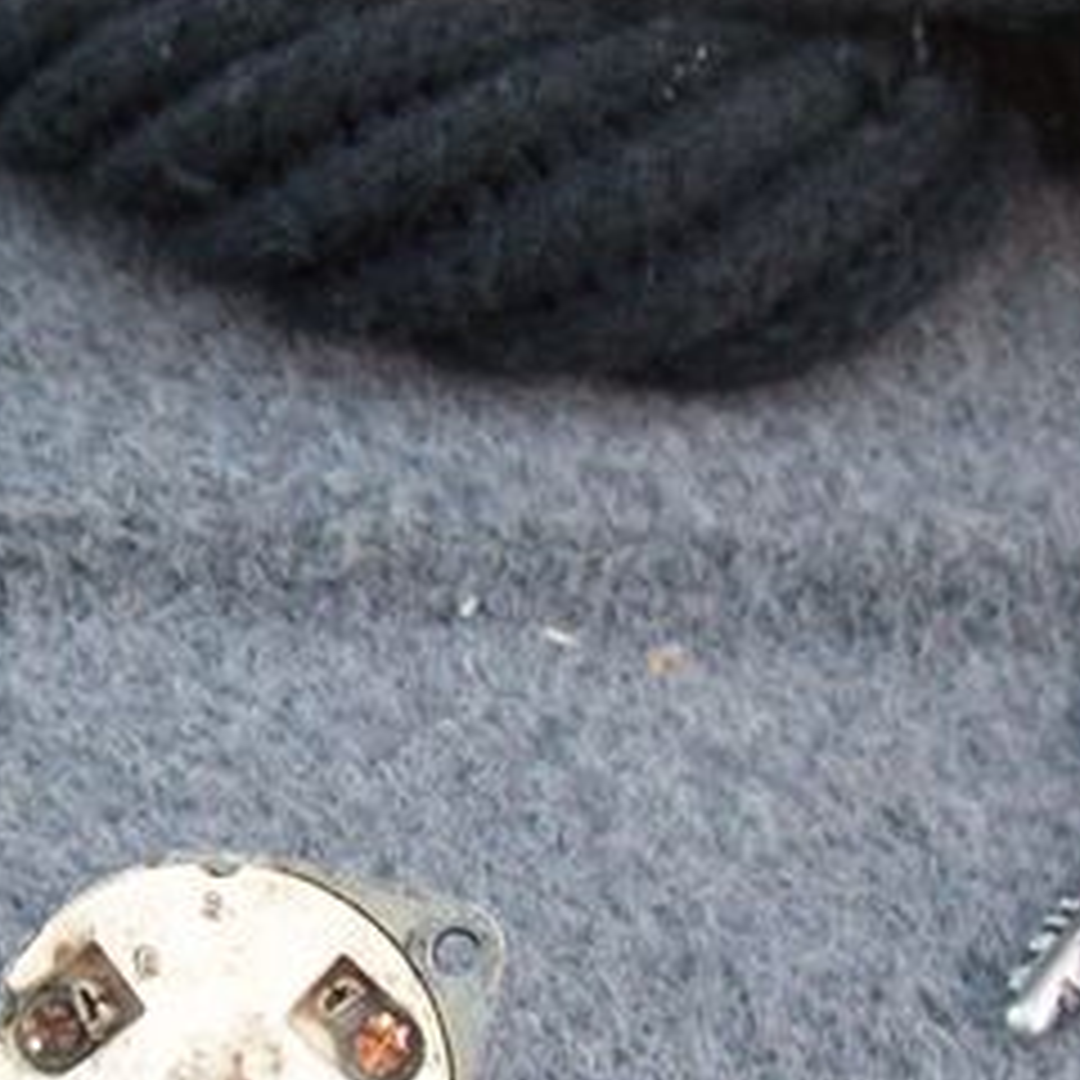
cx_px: 216
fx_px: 3000
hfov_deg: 20.2
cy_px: 1048
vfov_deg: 19.9
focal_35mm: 85
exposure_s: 1/64
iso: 80
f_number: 2.7
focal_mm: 6
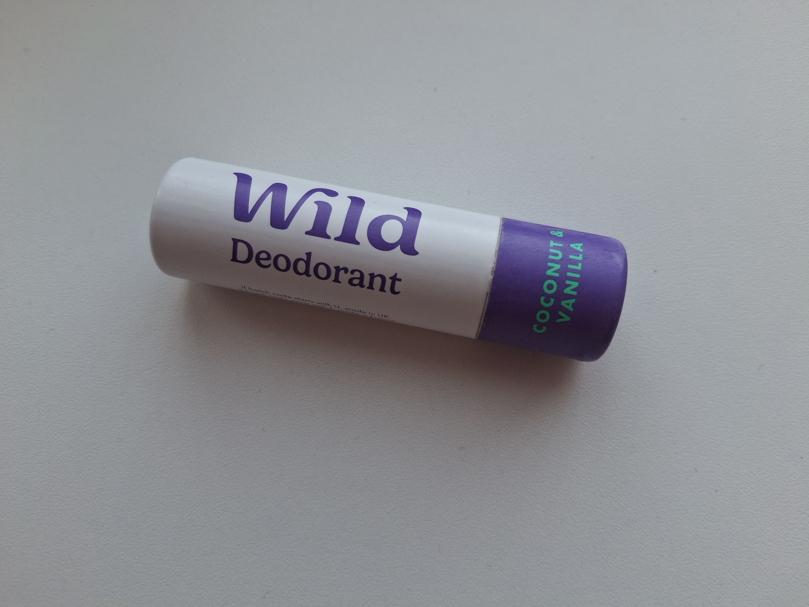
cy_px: 304
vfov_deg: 54.9
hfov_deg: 69.4
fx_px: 584
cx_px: 404
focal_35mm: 25
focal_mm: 4.69
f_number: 1.8
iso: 50
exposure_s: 1/100
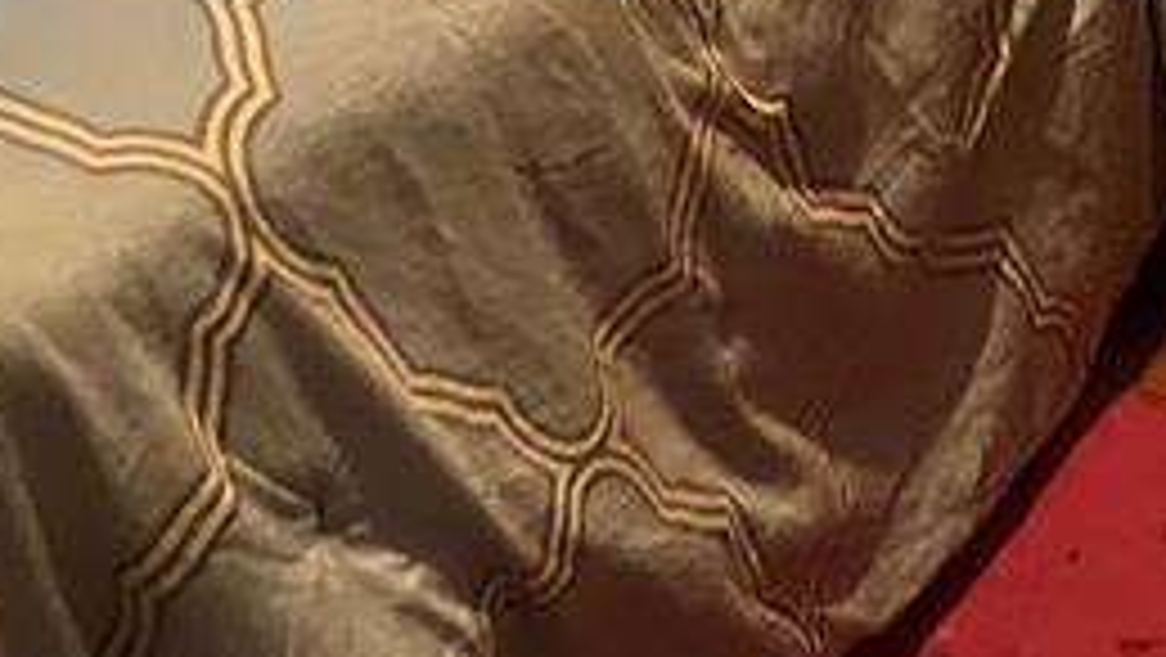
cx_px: 1049
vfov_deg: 9.7
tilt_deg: -6.3
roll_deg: +3.8
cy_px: -860
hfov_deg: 18.8
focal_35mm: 112
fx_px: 3465
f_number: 1.5
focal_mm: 5.7
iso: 500
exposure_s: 1/30
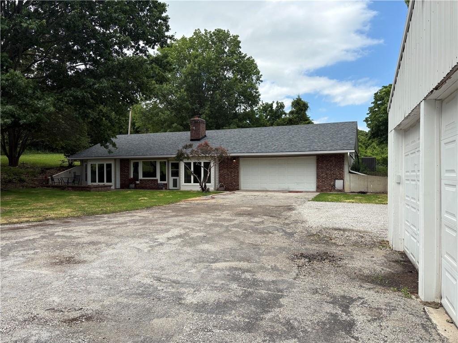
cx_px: 229
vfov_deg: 53.1
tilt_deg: +2.5
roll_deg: +0.3
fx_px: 344
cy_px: 172
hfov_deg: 67.3
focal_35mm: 26
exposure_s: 1/2075
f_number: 1.6
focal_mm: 5.96
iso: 50
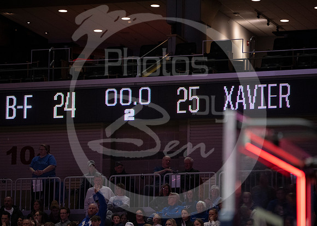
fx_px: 2242
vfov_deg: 5.8
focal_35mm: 249
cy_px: 131
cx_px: 148
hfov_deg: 8.1
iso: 2500
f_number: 2.8
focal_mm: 200
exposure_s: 1/800
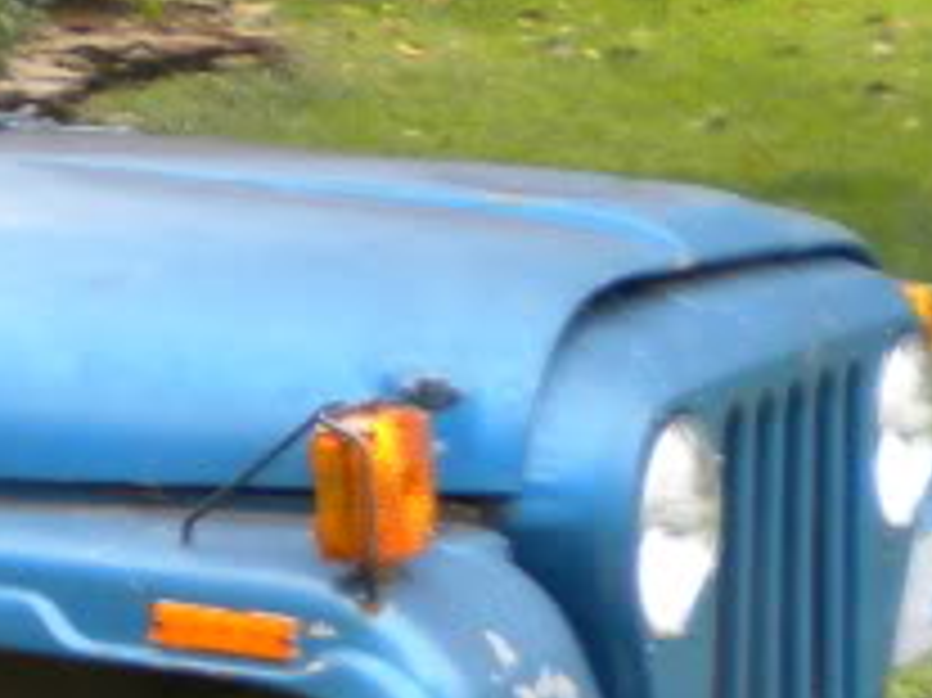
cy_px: 712
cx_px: -342
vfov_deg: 8.5
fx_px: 4655
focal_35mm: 173
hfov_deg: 11.1
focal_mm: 6.3
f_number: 3.1
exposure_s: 1/112
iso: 80
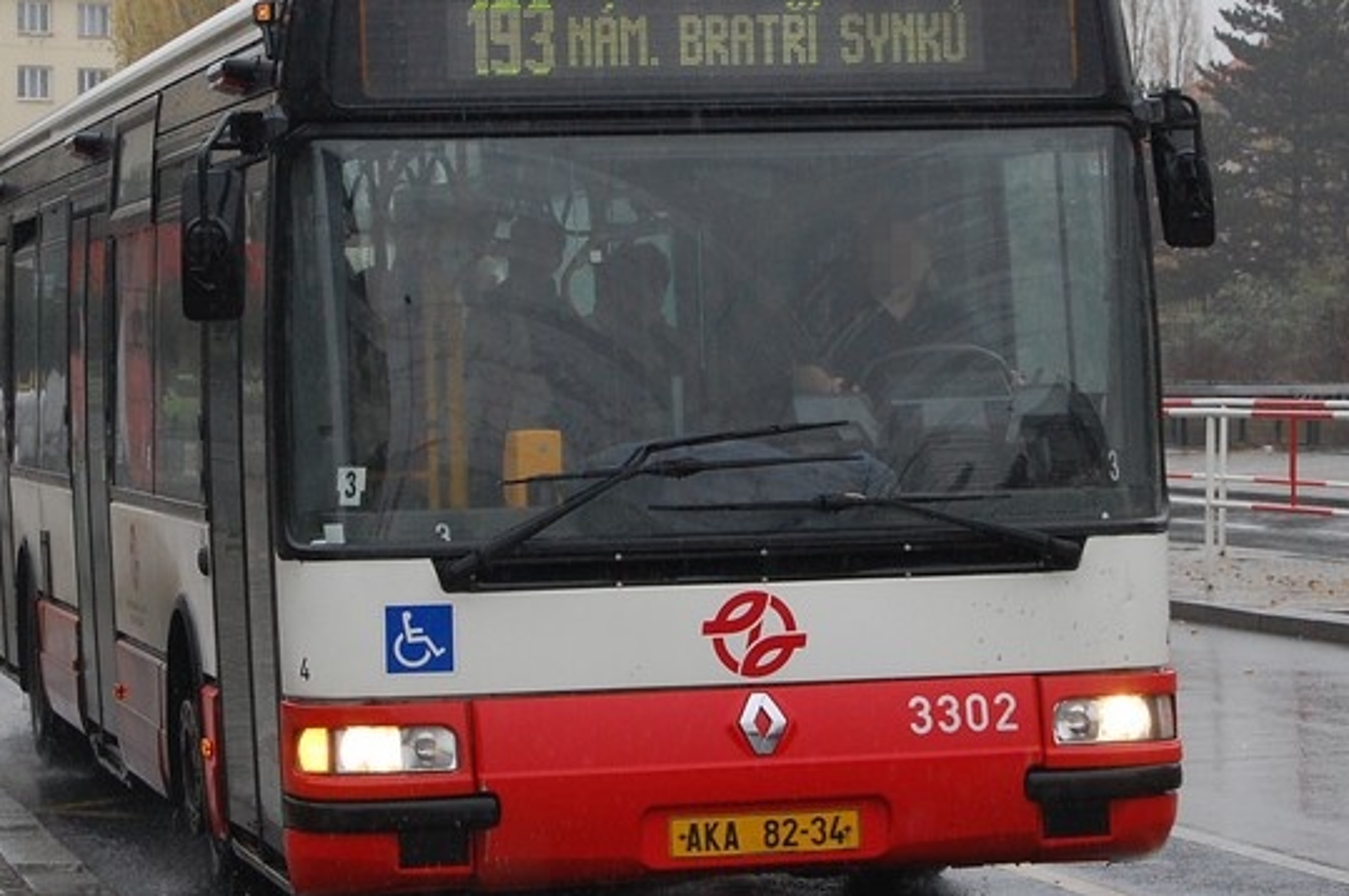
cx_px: 636
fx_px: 5159
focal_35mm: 138
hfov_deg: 14.9
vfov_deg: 9.9
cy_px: 348
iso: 800
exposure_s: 1/500
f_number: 5.6
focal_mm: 55
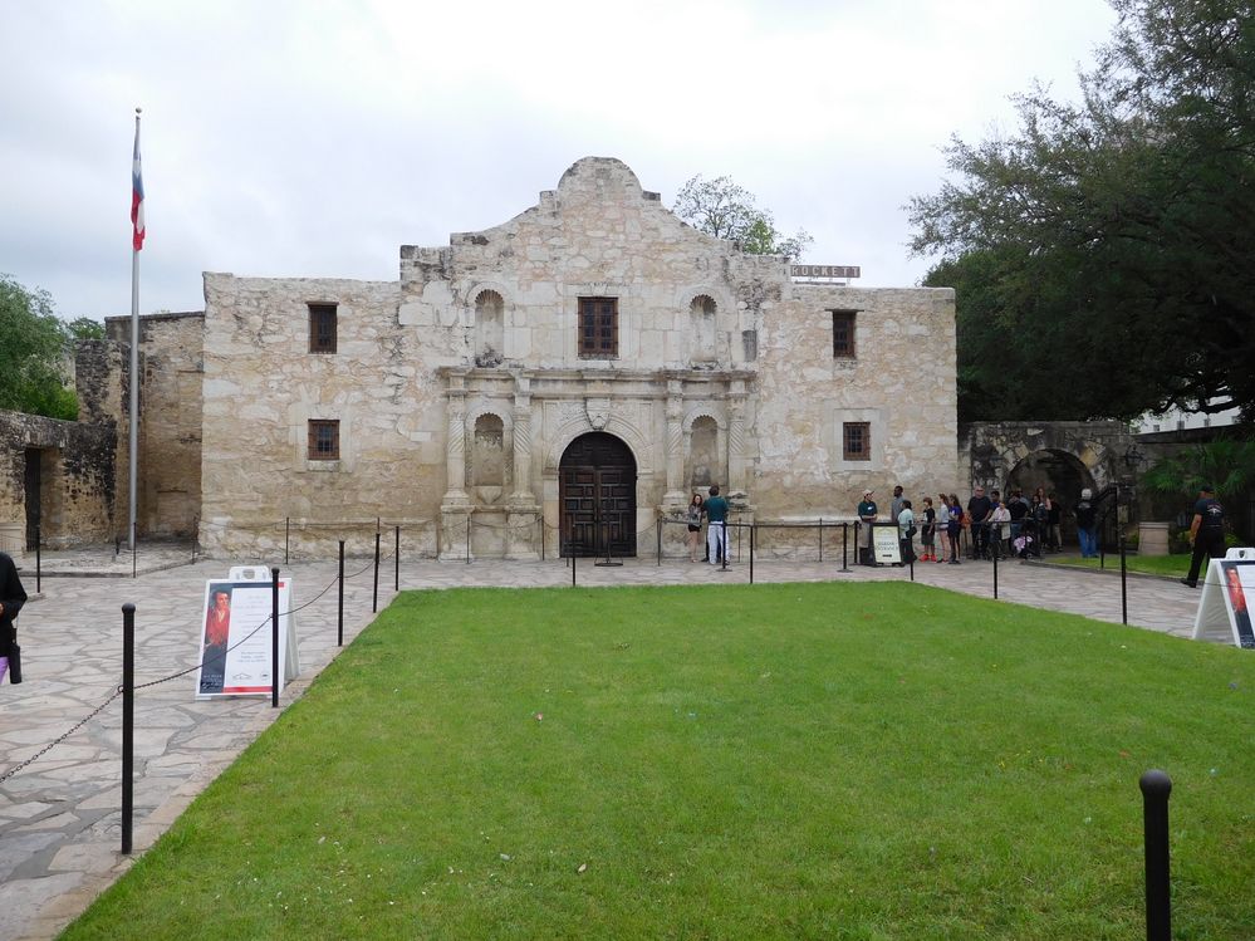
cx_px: 628
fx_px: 1015
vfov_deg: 49.7
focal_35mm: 28
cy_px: 470
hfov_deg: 63.5
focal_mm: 5
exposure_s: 1/500
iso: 125
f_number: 3.5
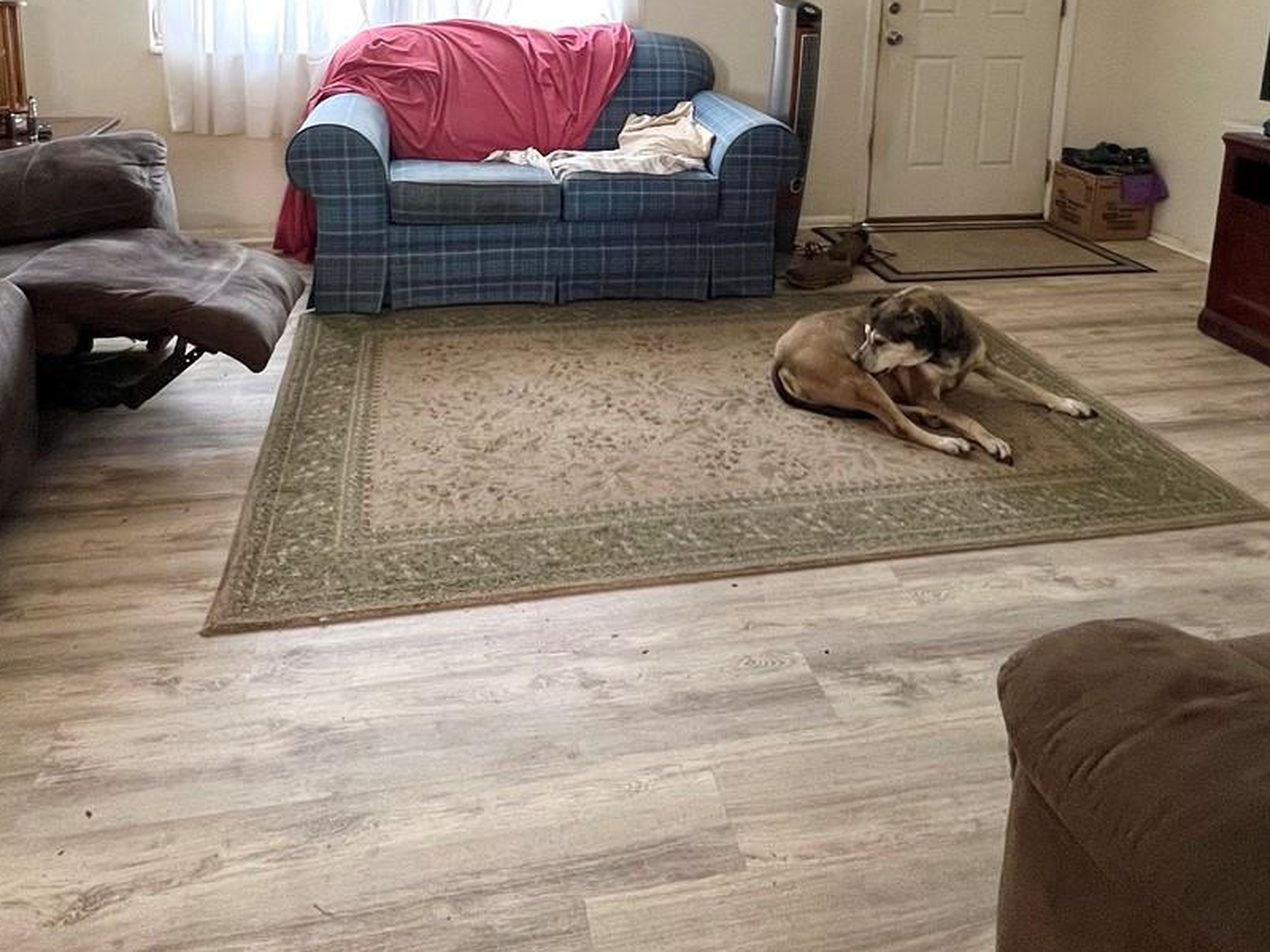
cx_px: 624
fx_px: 954
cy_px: 108
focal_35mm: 26
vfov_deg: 48.0
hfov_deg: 67.3
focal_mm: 1.57
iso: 160
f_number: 1.8
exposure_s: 1/60
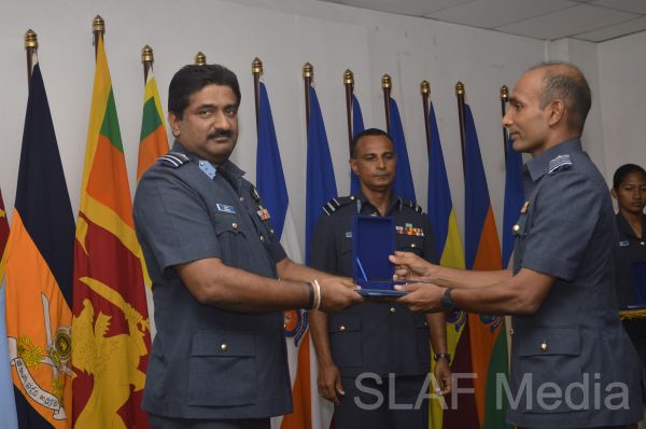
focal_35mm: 57
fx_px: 1021
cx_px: 323
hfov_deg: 35.1
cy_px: 214
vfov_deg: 23.7
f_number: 7.1
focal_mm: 38
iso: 200
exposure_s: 1/125
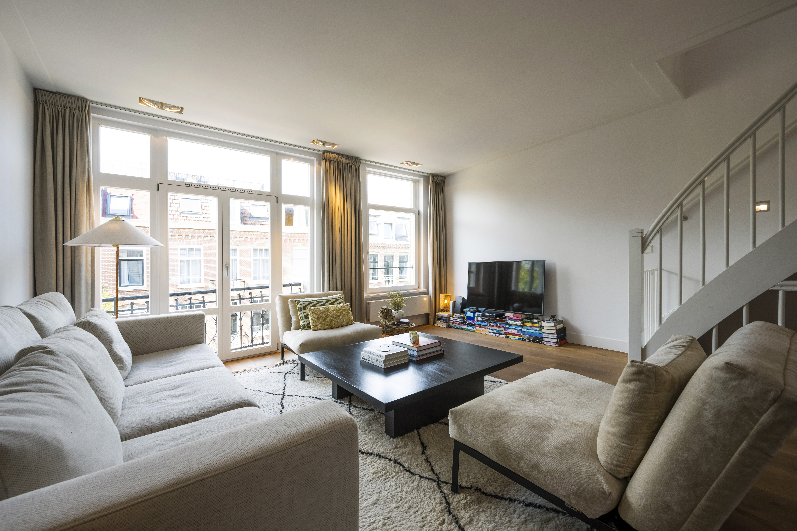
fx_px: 310
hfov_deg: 104.3
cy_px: 266
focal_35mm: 14
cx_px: 398
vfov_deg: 81.2
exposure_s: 1/10
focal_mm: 14
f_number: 9
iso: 100
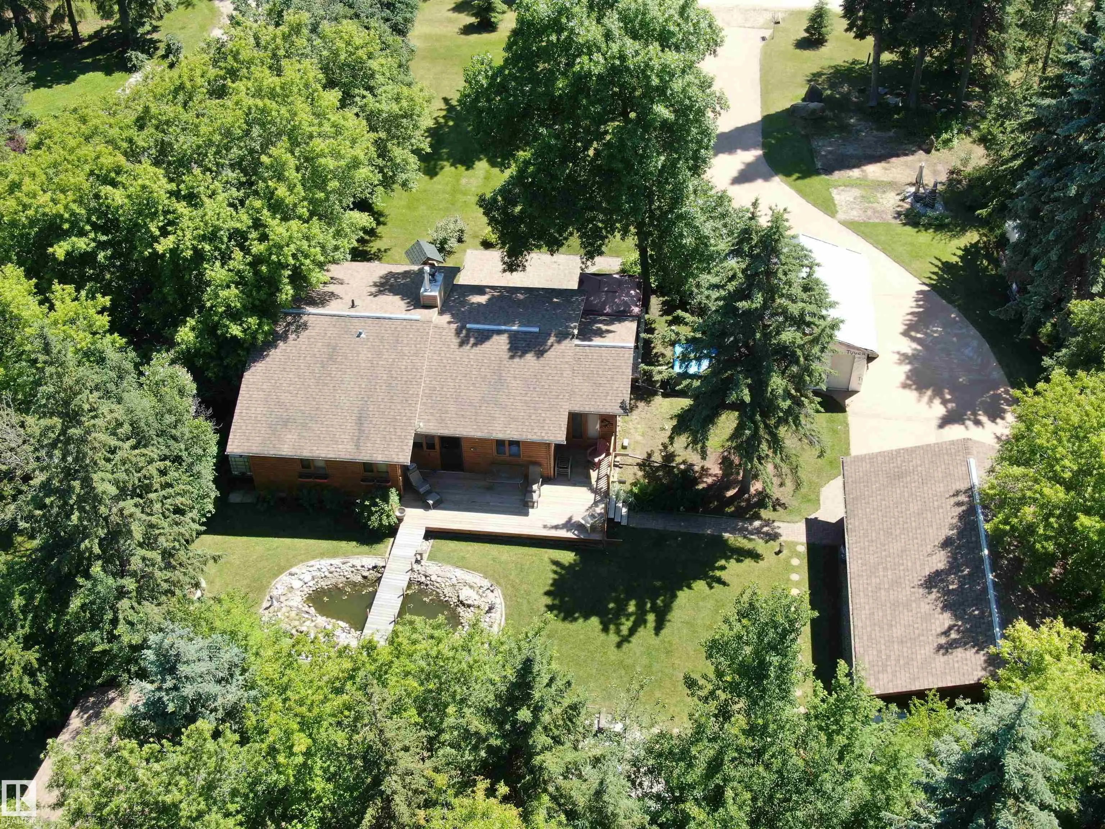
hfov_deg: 43.9
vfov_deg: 33.6
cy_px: 414
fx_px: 1373
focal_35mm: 43
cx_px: 552
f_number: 3.6
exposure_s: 1/240
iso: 100
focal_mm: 7.55
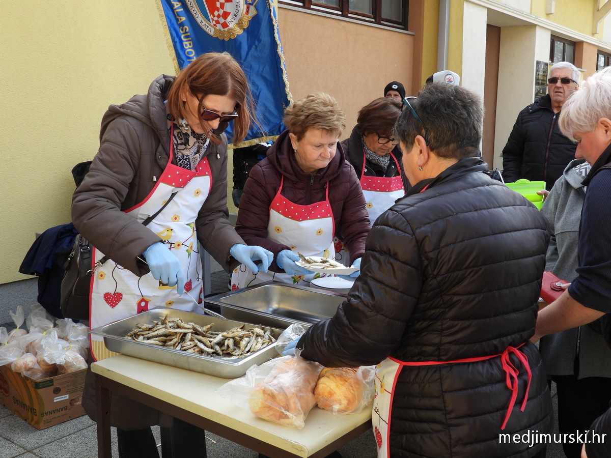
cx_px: 306
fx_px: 671
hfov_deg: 49.0
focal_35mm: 38
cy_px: 229
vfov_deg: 37.7
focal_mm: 6.8
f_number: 3.2
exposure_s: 1/320
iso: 100
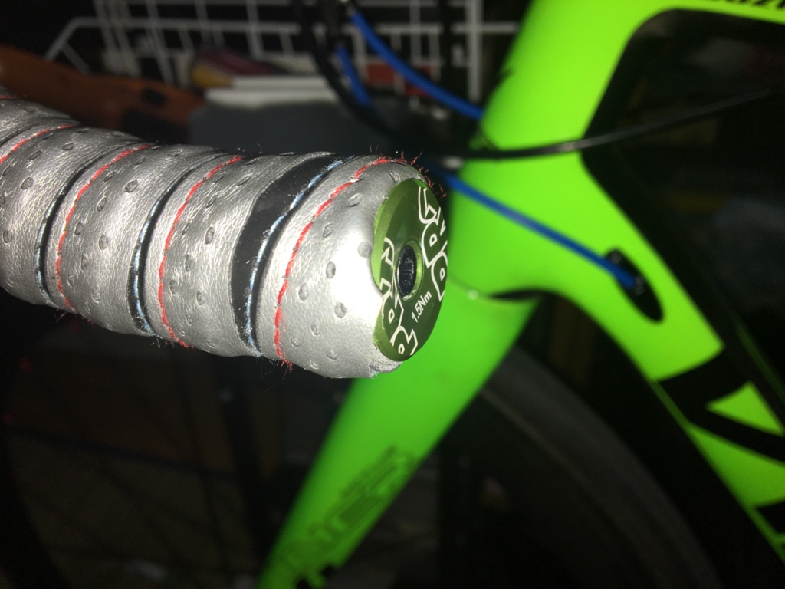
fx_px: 658
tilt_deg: -34.6
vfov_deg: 48.2
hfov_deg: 61.7
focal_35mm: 29
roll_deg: +1.6
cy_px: 294
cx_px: 392
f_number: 2.2
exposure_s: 1/116
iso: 25
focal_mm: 4.15
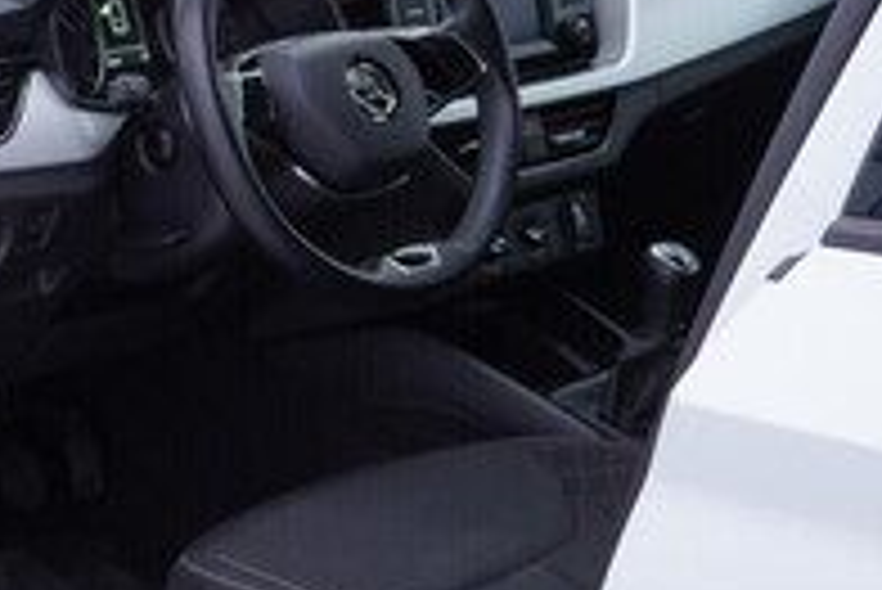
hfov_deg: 19.0
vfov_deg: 13.6
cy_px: 322
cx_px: -184
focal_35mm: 101
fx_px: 2476
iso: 125
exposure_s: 1/60
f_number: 3.5
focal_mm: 24
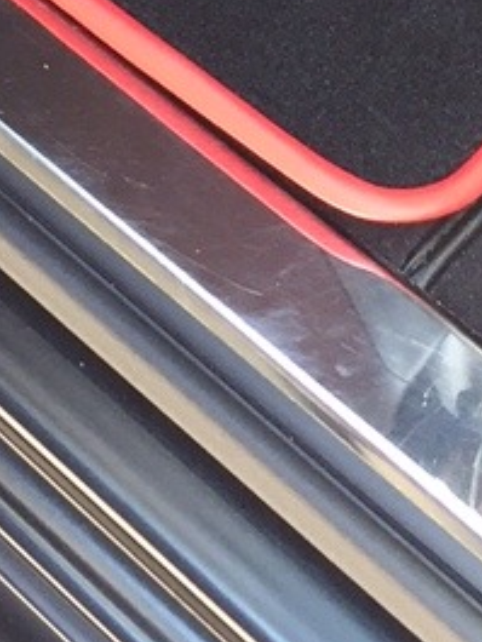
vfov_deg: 12.7
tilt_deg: -42.0
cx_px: 111
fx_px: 2597
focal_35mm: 140
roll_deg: -5.4
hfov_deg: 10.6
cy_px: -543
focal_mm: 4.15
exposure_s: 1/30
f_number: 2.2
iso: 32
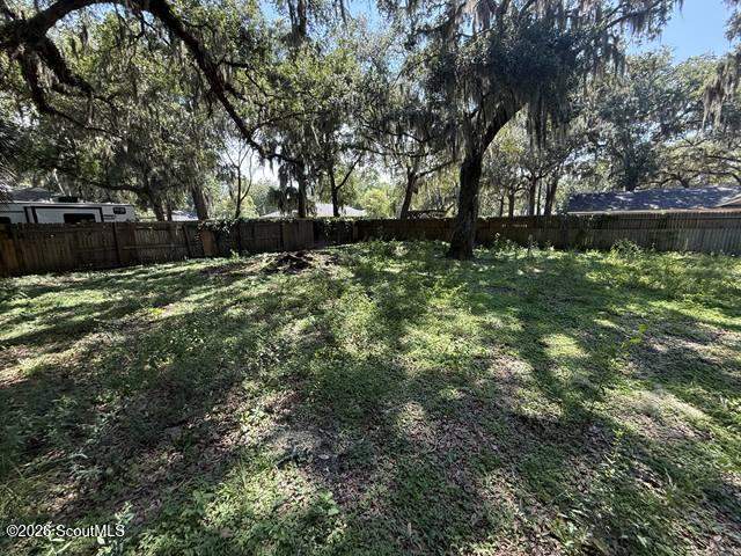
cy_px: 278
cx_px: 370
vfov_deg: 85.7
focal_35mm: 14
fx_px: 300
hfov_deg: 102.1
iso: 64
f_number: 2.2
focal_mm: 2.22
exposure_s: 1/248
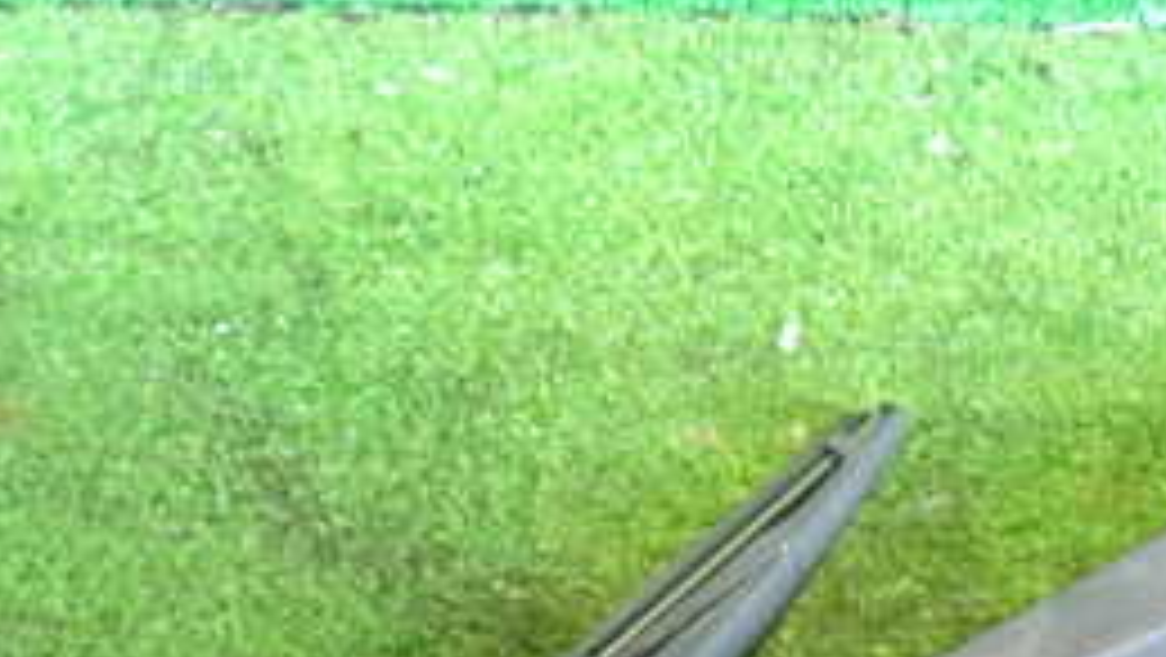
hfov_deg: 33.2
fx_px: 1949
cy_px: 783
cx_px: 698
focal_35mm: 63
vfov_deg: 18.2
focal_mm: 4.5
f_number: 2
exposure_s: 1/30
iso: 320
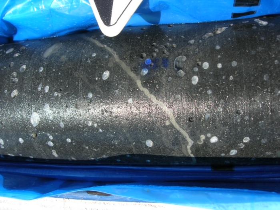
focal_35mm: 38
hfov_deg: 49.0
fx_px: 307
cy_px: 105
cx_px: 140
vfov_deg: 37.7
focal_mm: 7.8
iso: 64
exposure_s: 1/465
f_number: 4.8
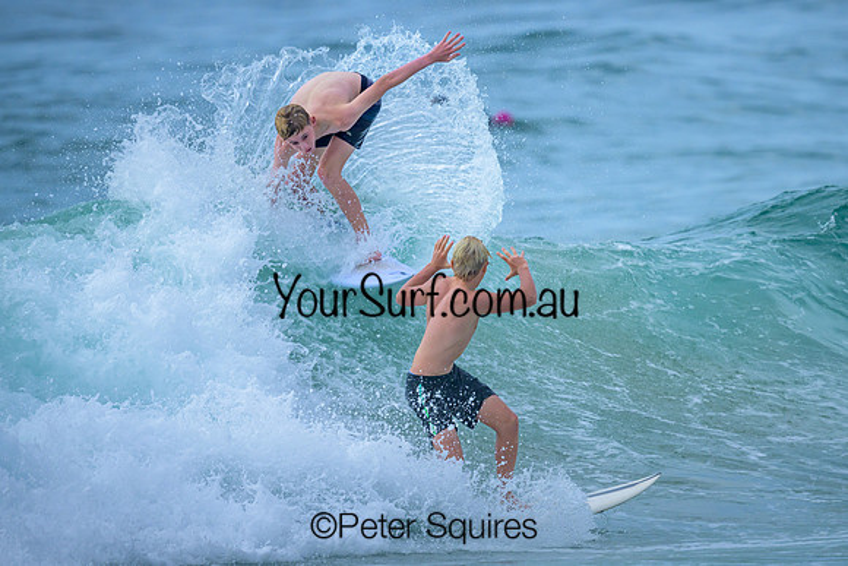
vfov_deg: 1.4
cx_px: 478
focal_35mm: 1012
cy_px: 208
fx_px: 23843
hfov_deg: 2.0
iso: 360
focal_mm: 800
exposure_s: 1/3200
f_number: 6.3
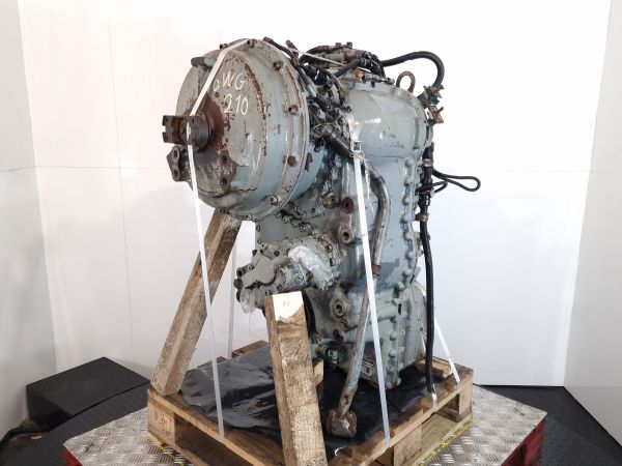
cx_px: 311
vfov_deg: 58.9
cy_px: 233
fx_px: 413
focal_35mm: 23
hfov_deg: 73.9
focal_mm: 6.4
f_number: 1.8
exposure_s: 1/50
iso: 80
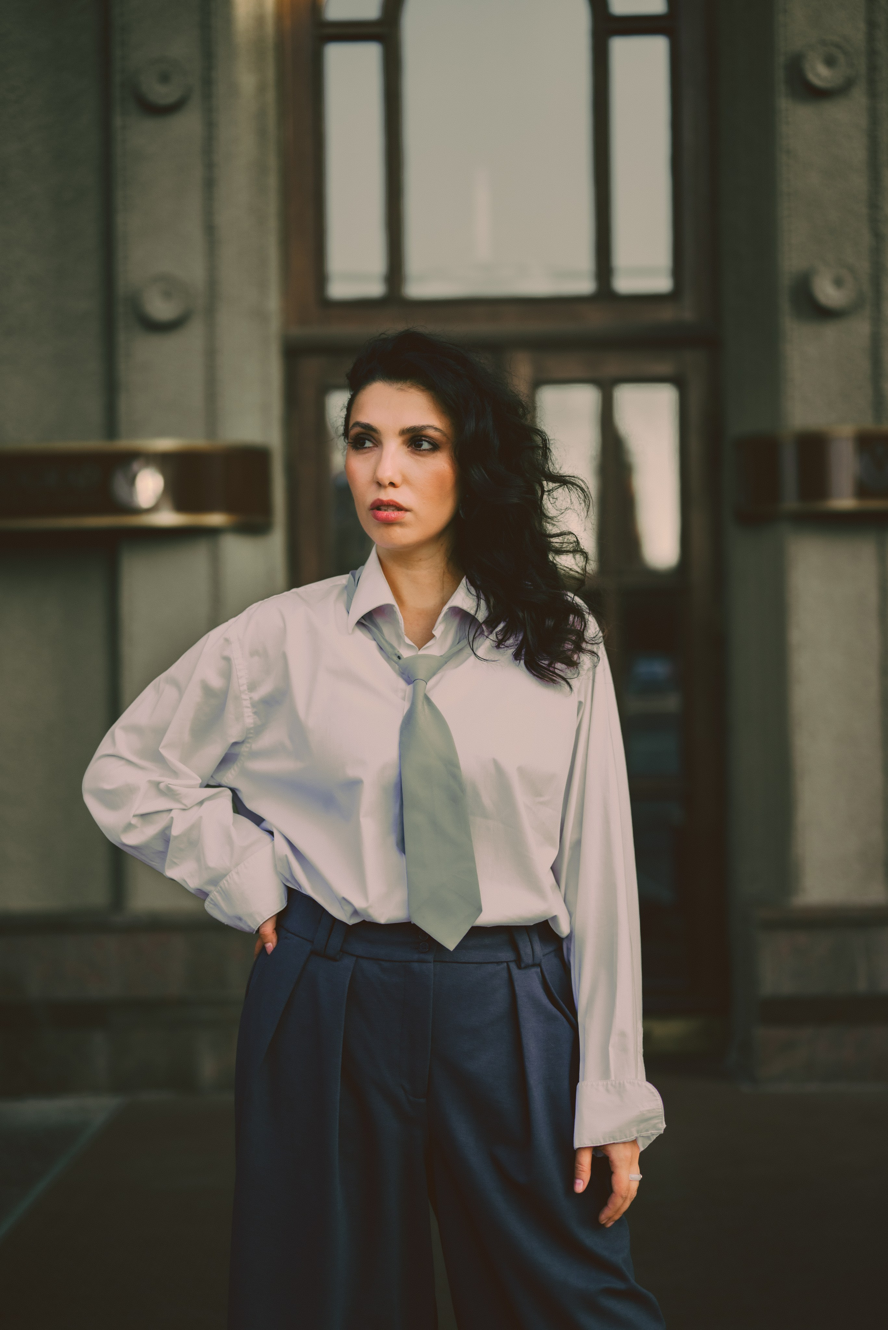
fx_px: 1848
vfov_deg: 39.6
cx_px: 444
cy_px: 665
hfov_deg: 27.0
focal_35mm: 50
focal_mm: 50
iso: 160
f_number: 1.8
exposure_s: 1/1600
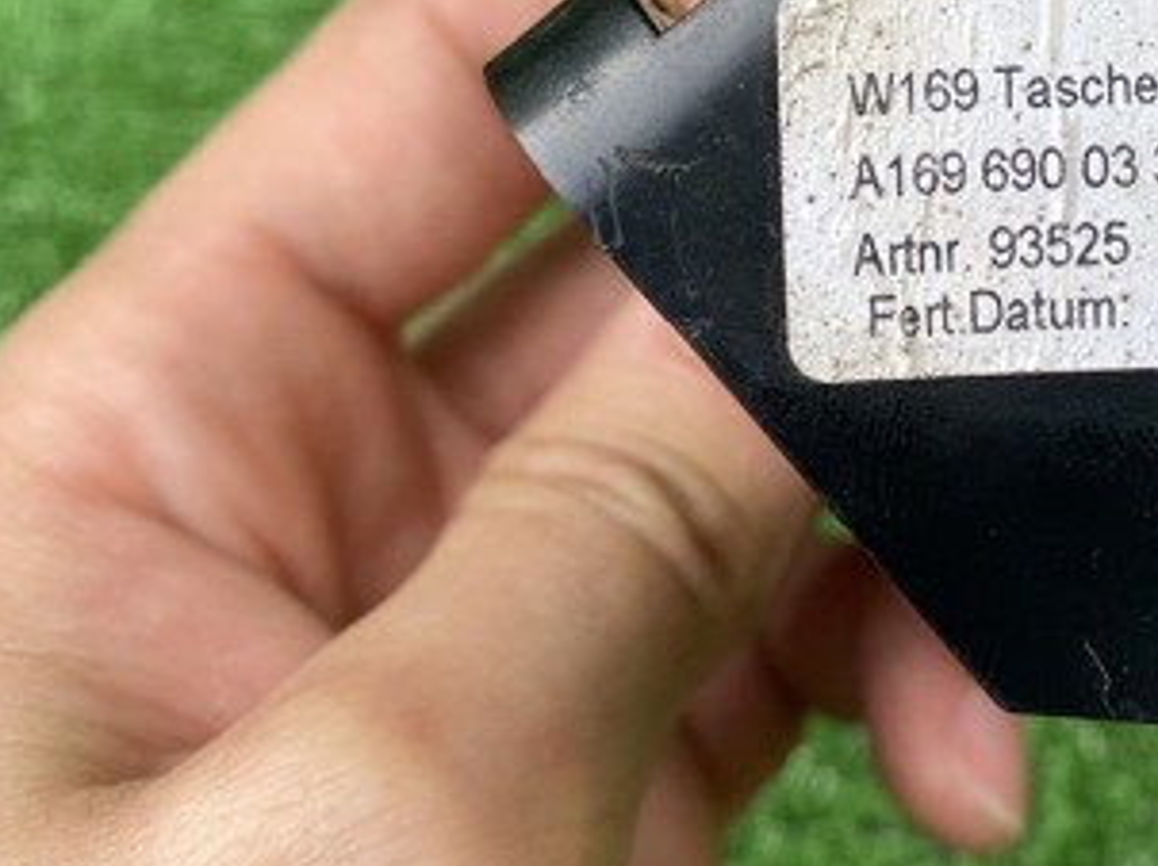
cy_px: 148
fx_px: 1772
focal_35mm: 53
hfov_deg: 34.7
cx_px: 974
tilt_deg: -48.8
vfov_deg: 26.9
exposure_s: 1/317
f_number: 1.8
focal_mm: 4.25
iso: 32
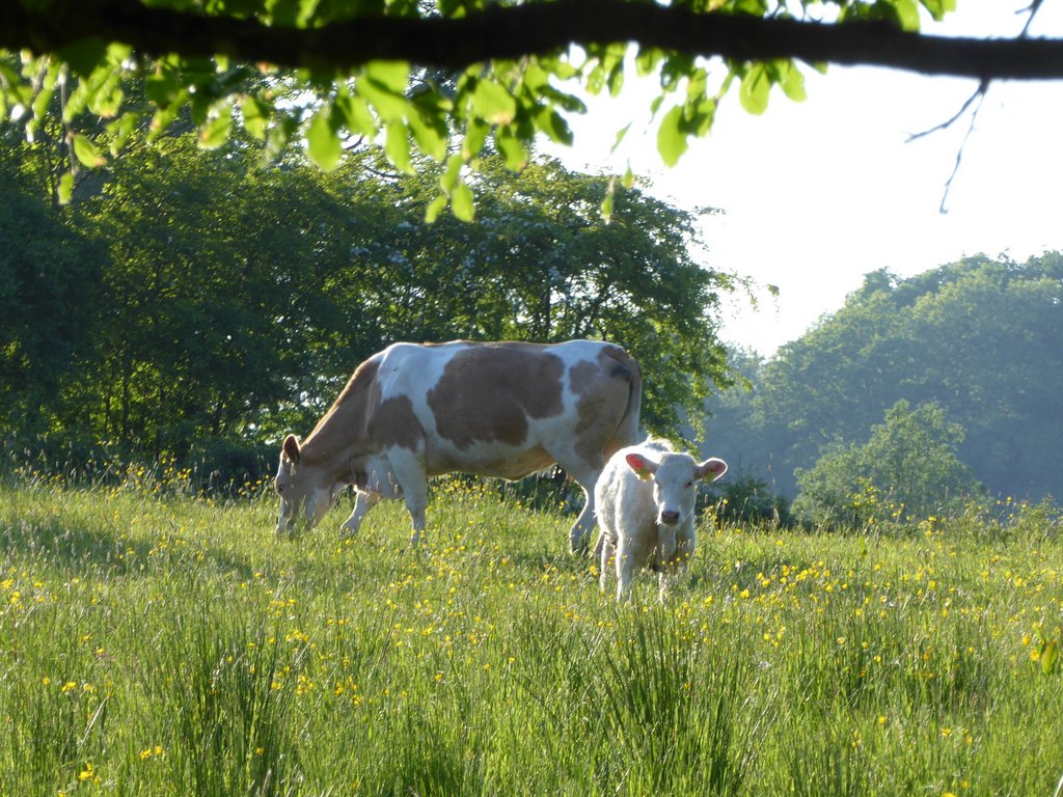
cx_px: 532
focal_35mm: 400
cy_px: 398
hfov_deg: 5.0
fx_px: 12283
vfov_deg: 3.7
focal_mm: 71.7
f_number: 6
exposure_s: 1/125
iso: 100
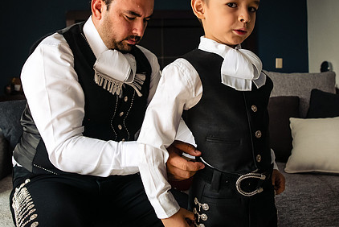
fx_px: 349
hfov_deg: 51.8
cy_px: 76
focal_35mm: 37
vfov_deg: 35.7
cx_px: 176
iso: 1600
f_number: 5
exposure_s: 1/250
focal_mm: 24
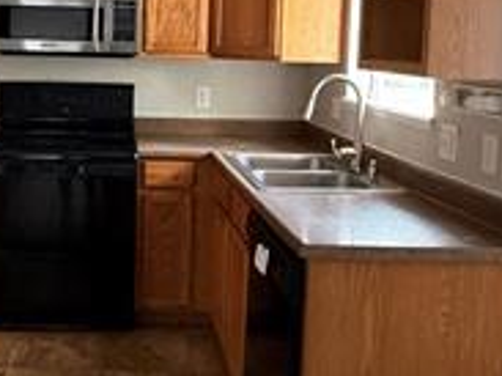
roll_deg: -0.5
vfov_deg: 29.2
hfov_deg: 38.1
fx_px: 710
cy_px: 95
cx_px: 134
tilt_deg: -5.3
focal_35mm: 49
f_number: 2.2
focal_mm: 2.22
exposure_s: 1/60
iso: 500
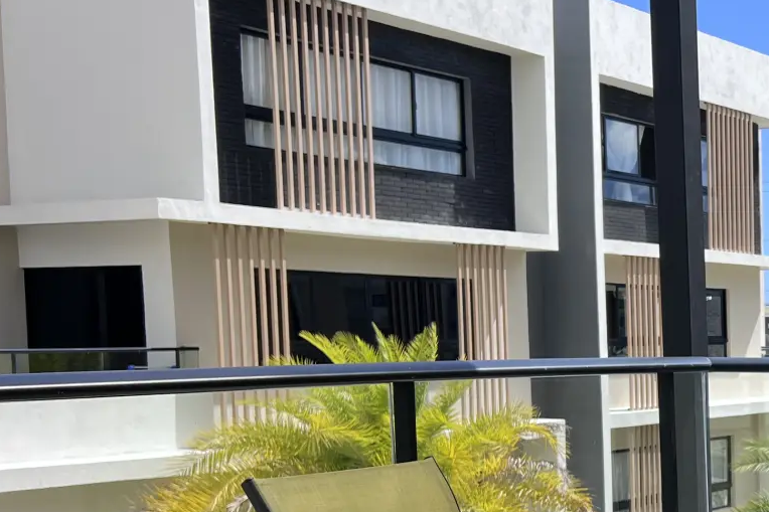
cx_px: 899
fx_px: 1452
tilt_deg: -6.5
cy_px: 467
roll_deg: +0.2
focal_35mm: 68
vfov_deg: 19.6
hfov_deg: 26.6
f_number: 1.5
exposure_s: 1/3165
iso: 50
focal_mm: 5.7
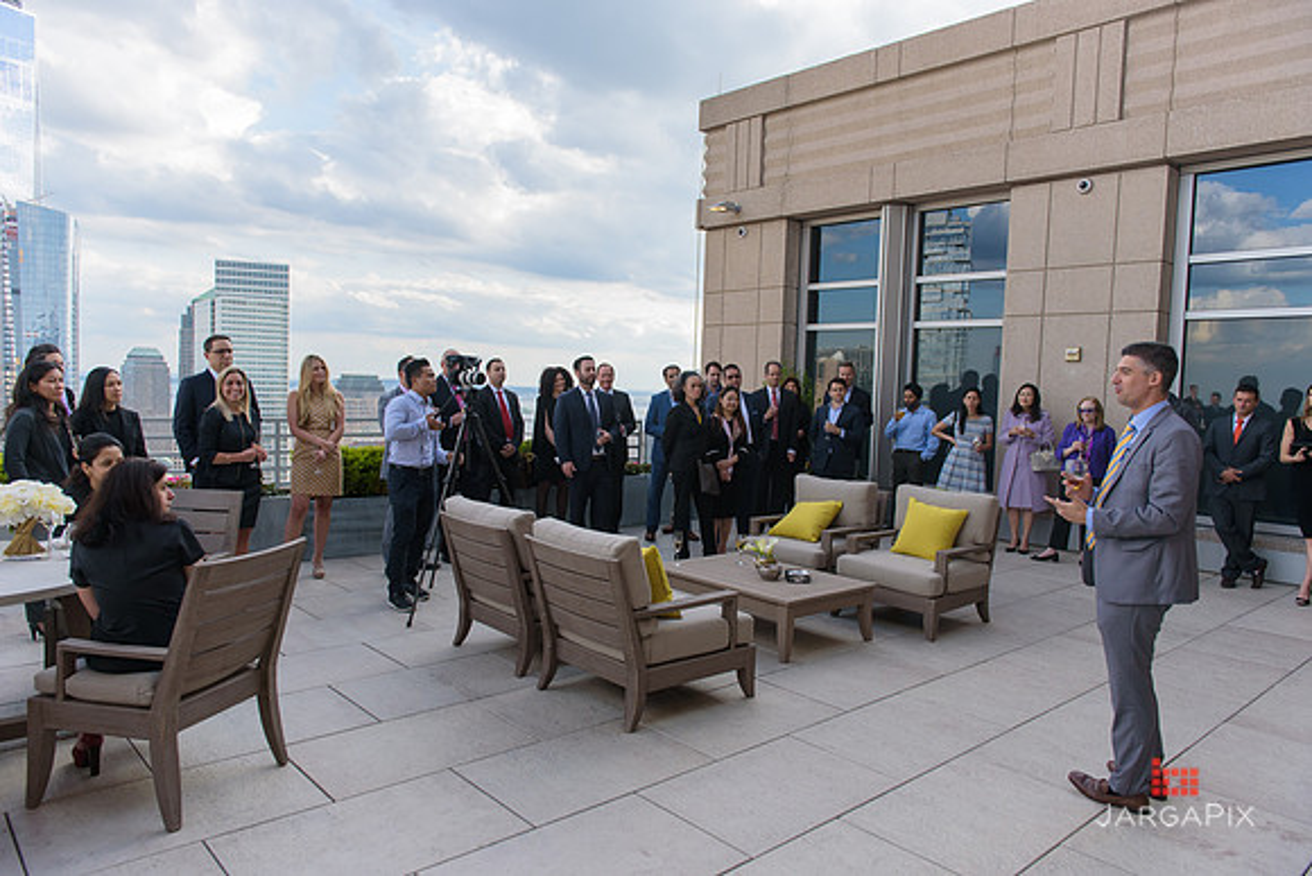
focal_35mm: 24
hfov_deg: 73.7
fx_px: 875
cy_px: 438
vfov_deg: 53.2
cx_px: 656
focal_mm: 24
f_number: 3.2
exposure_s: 1/1600
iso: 400
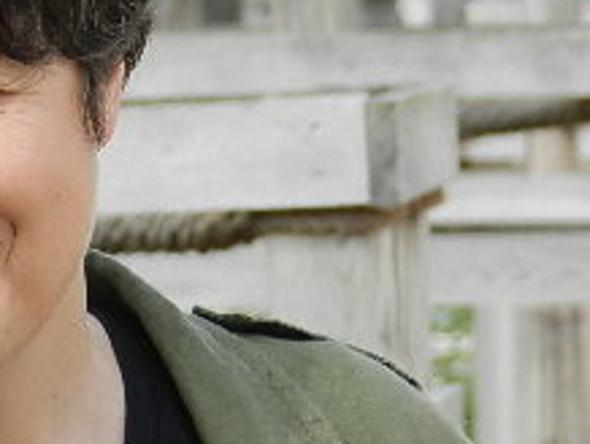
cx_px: -146
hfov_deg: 2.4
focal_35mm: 838
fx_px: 14299
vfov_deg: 1.8
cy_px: 135
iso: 160
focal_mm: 50.8
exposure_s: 1/400
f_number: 5.3
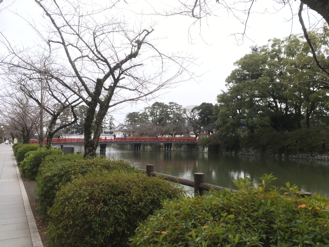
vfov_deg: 48.2
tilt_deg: +4.3
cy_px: 124
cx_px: 164
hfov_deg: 61.7
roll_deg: -1.5
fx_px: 276
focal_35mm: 29
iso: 50
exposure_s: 1/30
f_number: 2.2
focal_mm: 4.15
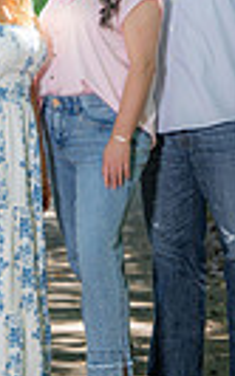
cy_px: 34
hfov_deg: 4.4
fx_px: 3067
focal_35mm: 299
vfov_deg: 7.0
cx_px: 28
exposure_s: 1/200
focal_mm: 87
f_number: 2.8
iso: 100
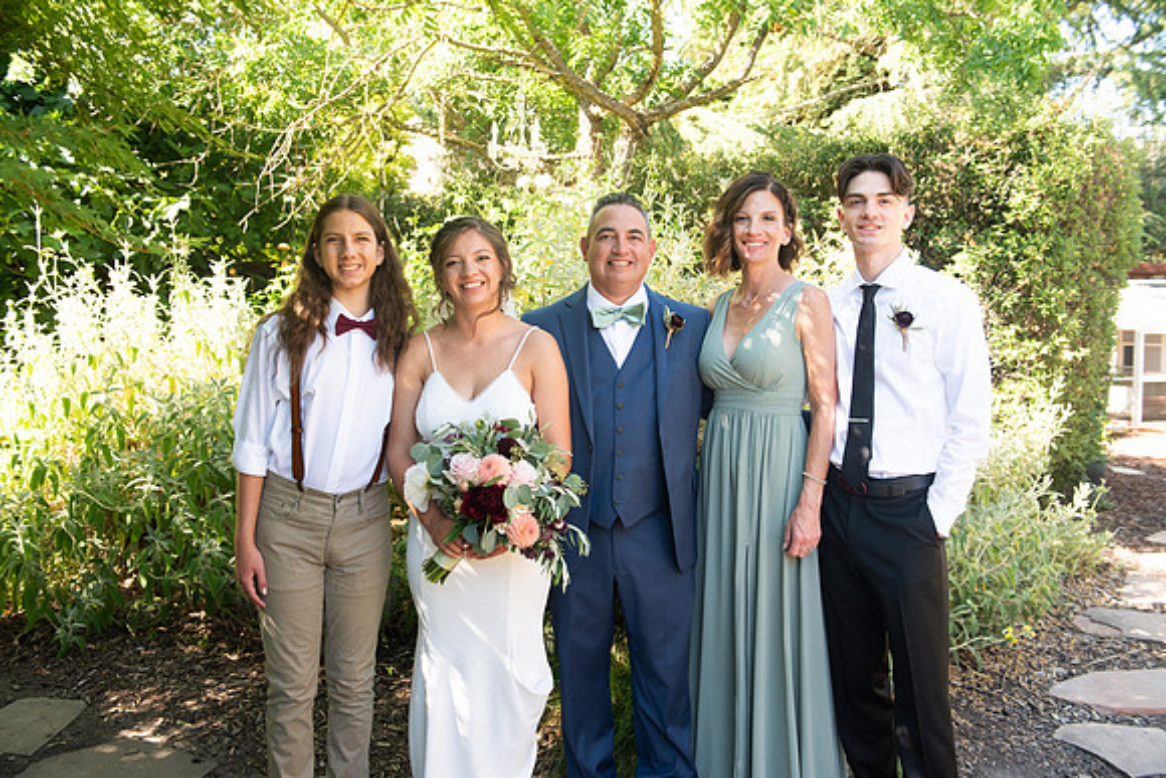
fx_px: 1037
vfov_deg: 41.1
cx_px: 583
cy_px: 389
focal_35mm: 32
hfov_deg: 58.7
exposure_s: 1/250
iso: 640
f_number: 4.5
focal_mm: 32
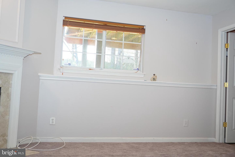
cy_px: 78
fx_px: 264
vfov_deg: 33.0
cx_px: 118
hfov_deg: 47.9
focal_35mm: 40
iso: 1000
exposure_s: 1/160
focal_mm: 27
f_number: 4.5
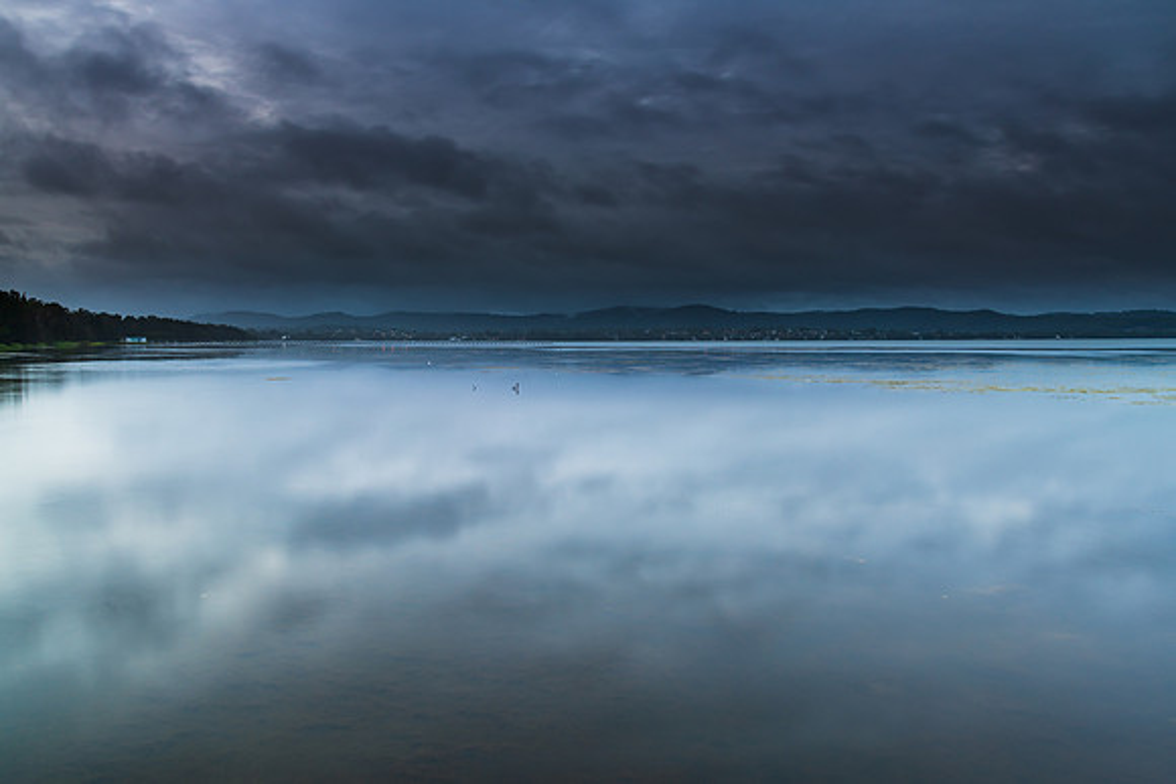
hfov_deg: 59.3
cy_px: 396
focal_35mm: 32
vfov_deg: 41.6
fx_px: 1033
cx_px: 594
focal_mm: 31
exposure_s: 3
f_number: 9
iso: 100
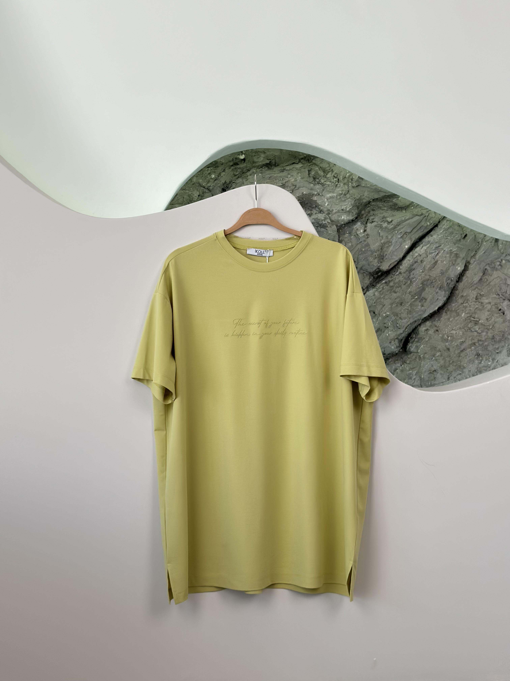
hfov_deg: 30.3
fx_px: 943
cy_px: 340
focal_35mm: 48
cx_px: 255
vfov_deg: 39.7
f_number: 1.78
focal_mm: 6.86
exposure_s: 1/487
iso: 80
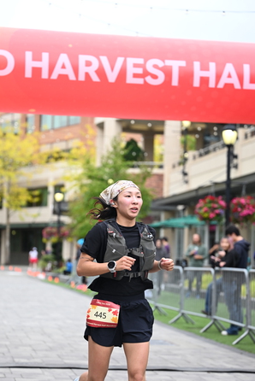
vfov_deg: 22.6
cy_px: 221
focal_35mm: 90
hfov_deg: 15.2
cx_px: 119
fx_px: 955
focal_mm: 73
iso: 640
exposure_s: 1/2000
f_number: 2.8
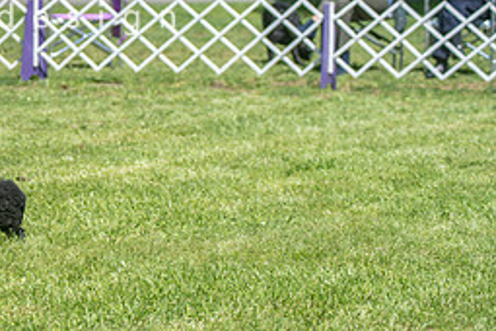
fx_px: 2507
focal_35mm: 182
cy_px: 77
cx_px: -66
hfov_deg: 11.1
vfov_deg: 7.5
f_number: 4
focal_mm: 80
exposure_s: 1/1000
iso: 160
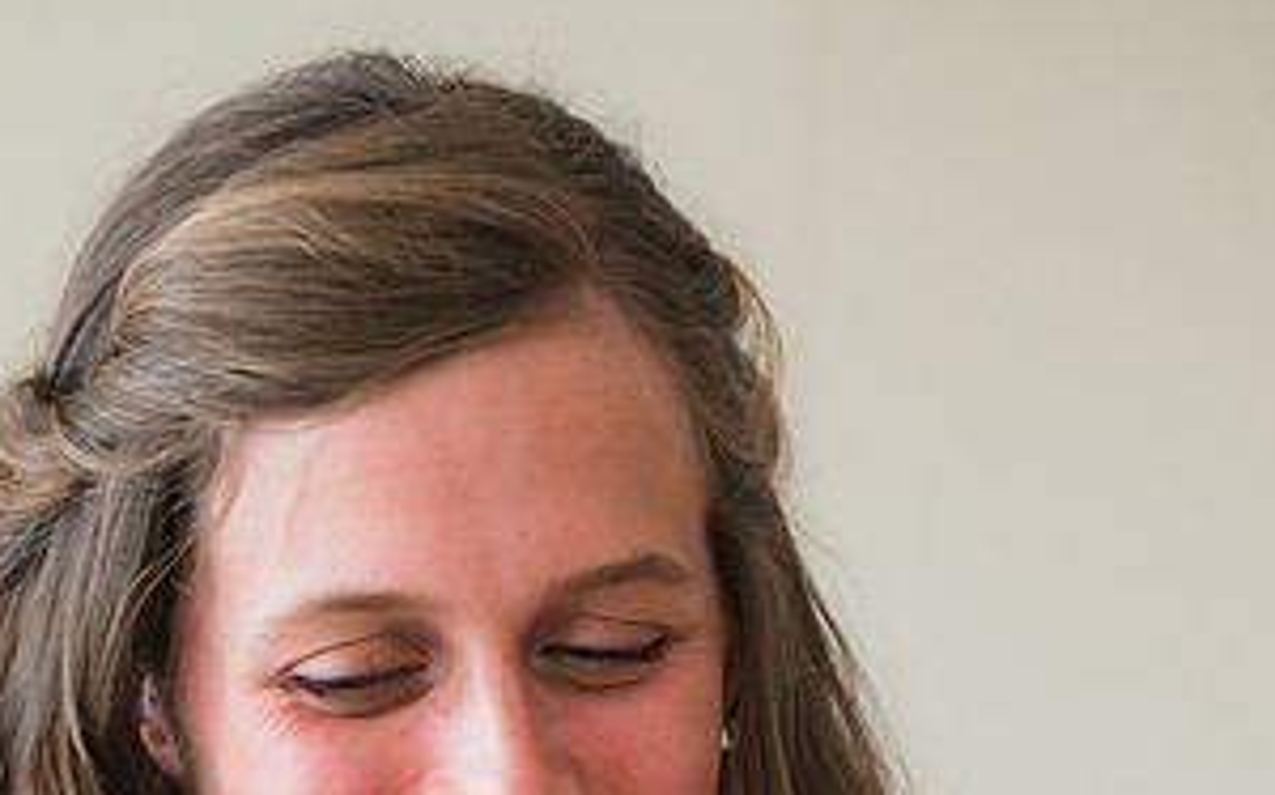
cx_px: 578
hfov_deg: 4.3
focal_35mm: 488
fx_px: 16944
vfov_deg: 2.7
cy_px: 776
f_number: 3.2
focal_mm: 165
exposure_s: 1/800
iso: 640
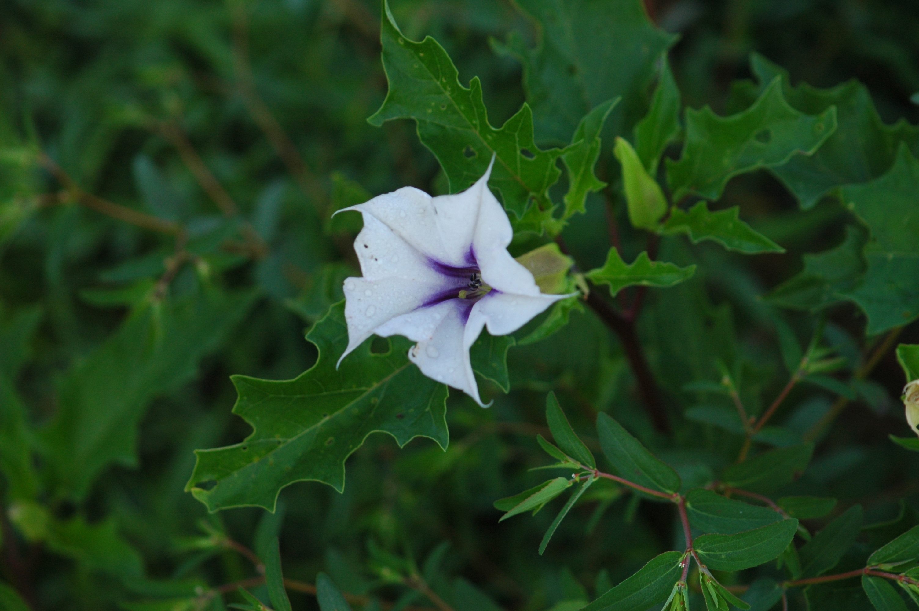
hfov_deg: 13.1
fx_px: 4017
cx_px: 460
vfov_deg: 8.7
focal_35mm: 158
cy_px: 306
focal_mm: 105
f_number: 3.2
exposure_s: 1/250
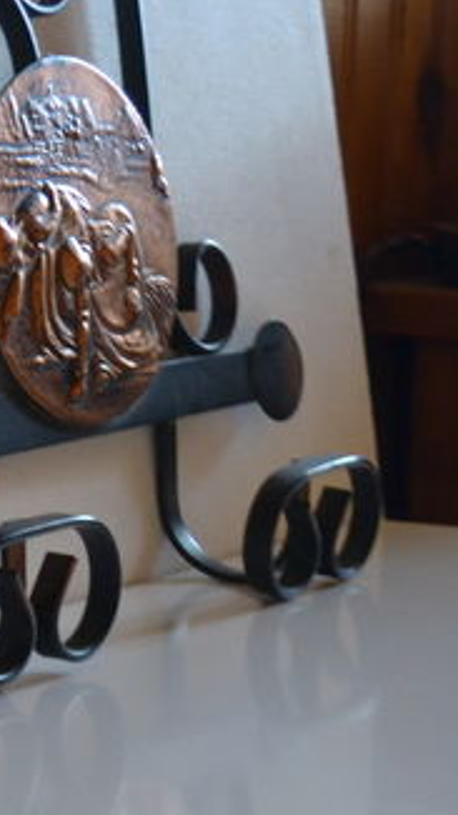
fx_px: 2292
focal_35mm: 106
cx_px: -663
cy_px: 189
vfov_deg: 20.0
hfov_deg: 9.9
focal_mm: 22
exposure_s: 1/5
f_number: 4
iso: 800
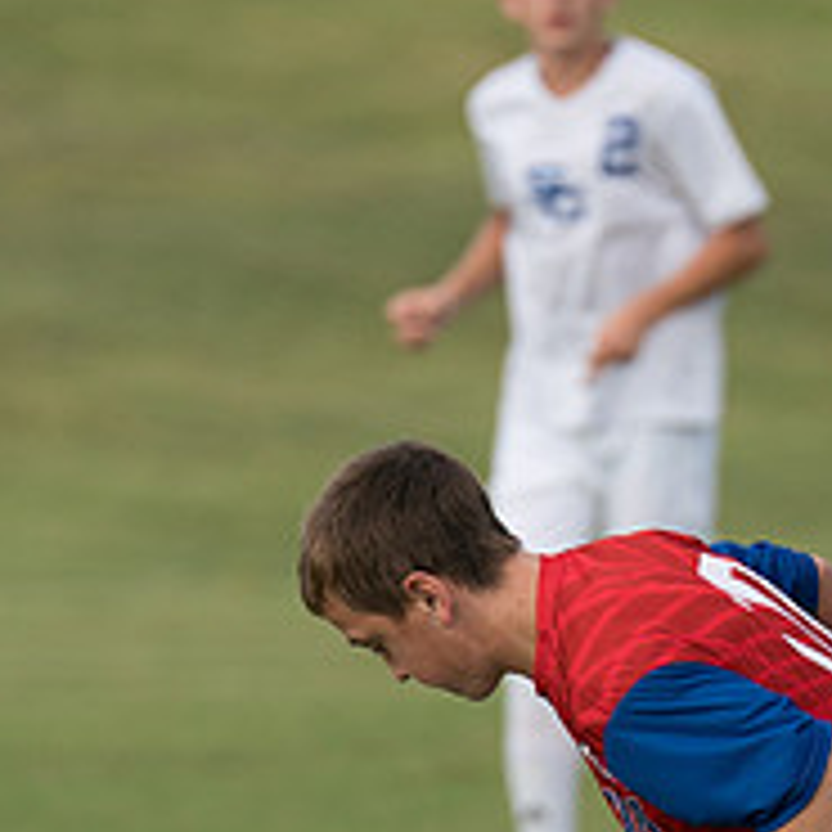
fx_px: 24908
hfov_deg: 1.9
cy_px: 776
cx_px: 547
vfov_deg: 1.9
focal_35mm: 916
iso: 160
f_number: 2.8
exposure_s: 1/1250
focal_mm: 200
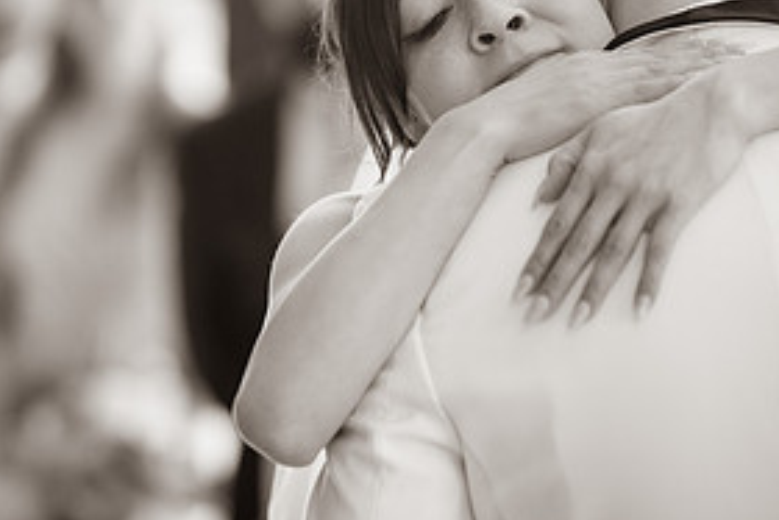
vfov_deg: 5.6
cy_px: 157
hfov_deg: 8.4
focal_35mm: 245
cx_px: 334
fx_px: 5304
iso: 125
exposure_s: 1/400
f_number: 1.4
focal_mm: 85
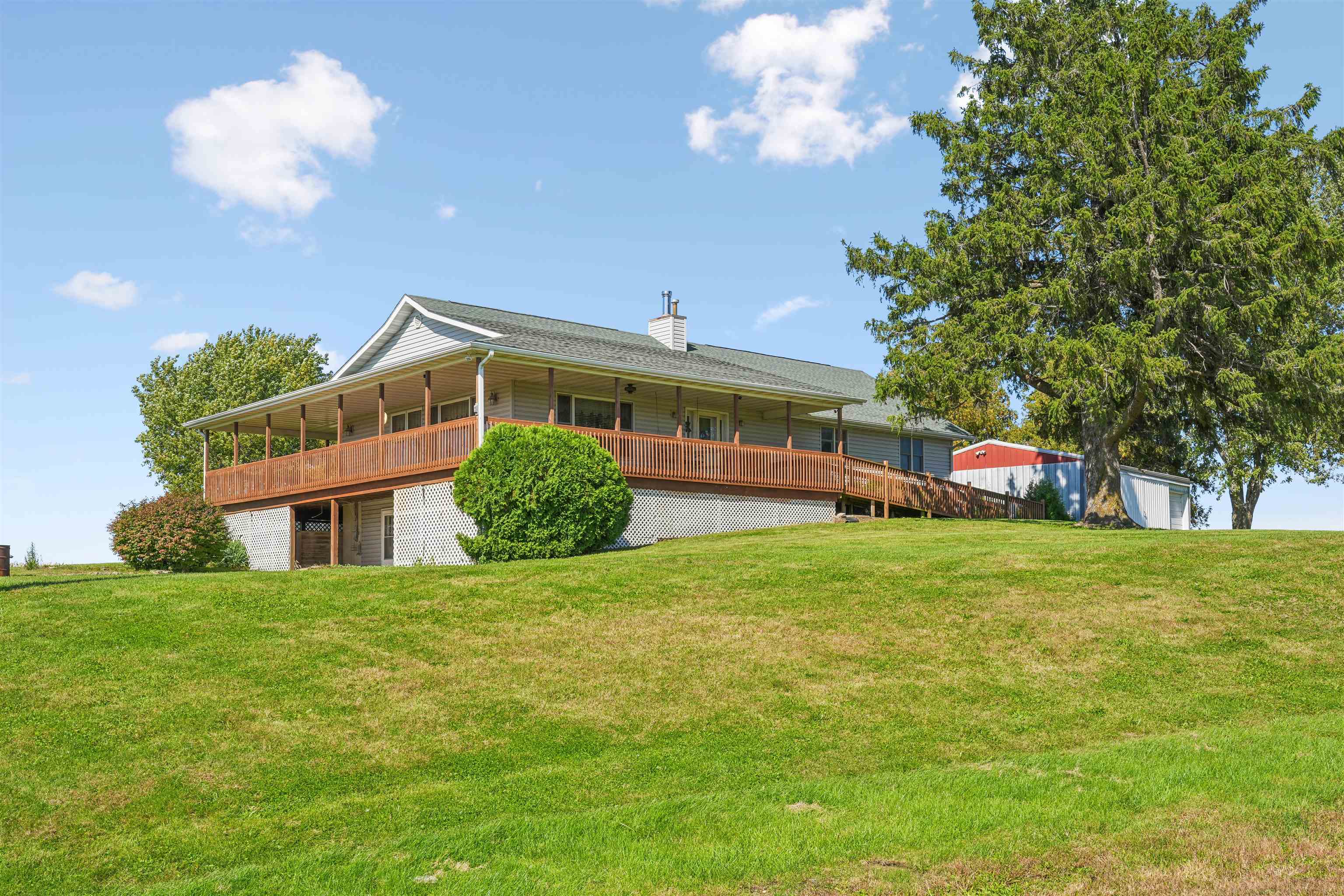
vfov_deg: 37.9
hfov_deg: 54.4
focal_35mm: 35
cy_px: 448
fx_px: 1307
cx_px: 672
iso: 100
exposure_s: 1/200
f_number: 10
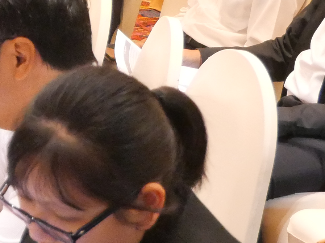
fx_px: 1906
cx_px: -286
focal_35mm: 203
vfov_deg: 7.3
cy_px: 46
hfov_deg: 9.2
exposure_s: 1/40
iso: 3200
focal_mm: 25
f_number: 4.5
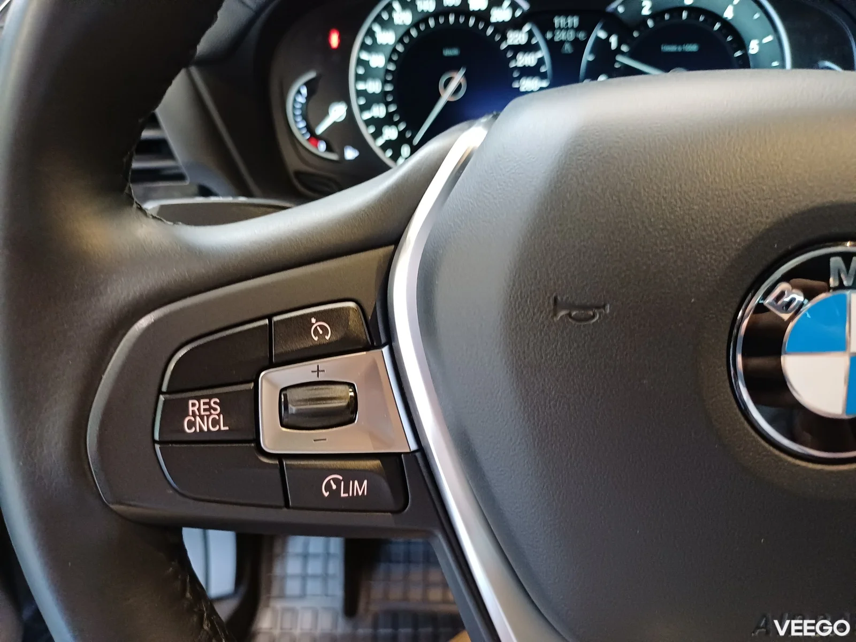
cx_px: 428
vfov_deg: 54.9
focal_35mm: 25
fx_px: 618
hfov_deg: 69.4
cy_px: 321
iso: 640
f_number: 1.8
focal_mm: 4.65
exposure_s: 1/25
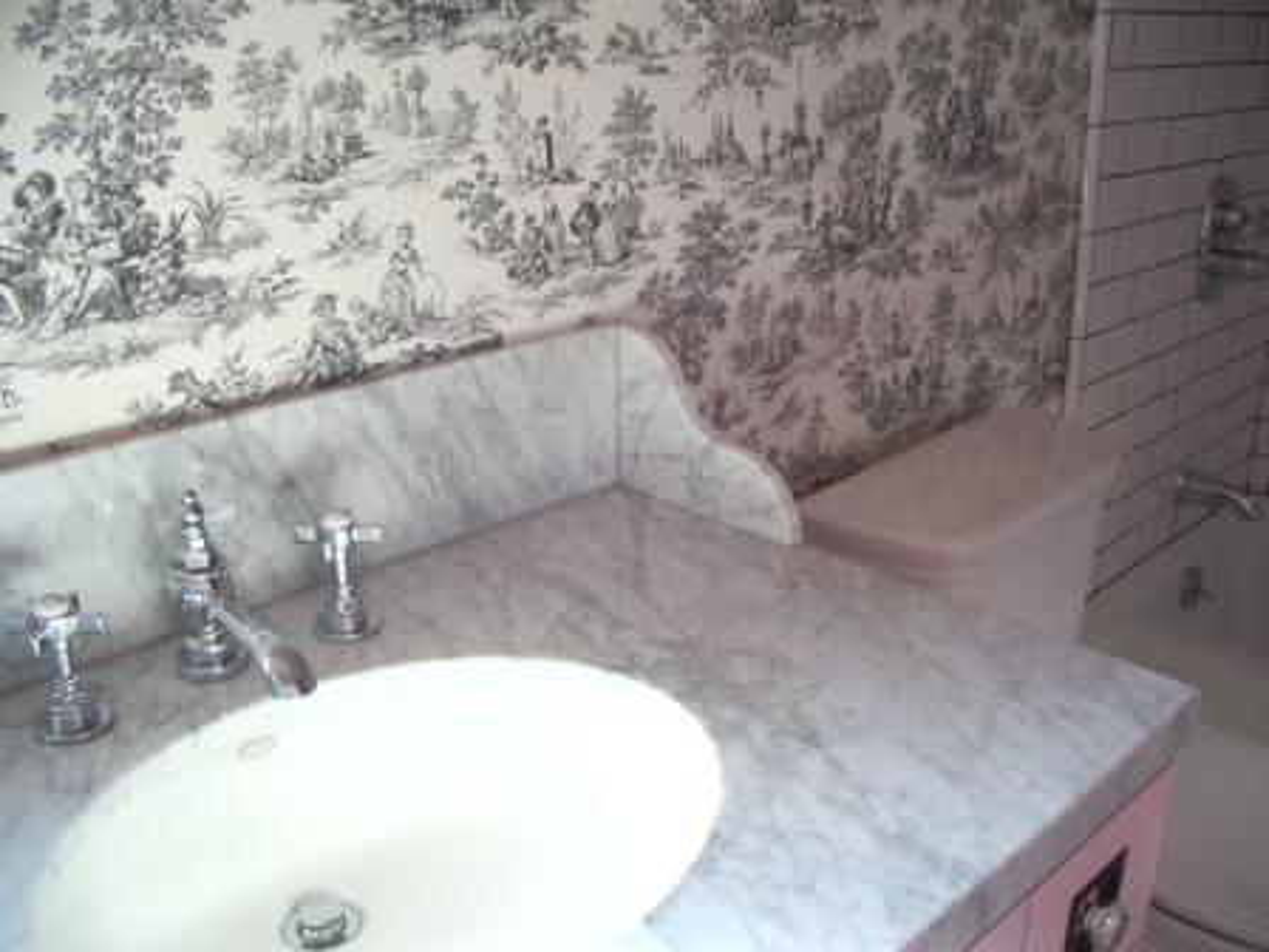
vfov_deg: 40.7
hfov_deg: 52.6
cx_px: 634
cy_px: 476
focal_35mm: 35
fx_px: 1283
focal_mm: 5.8
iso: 100
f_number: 2.6
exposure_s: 1/30
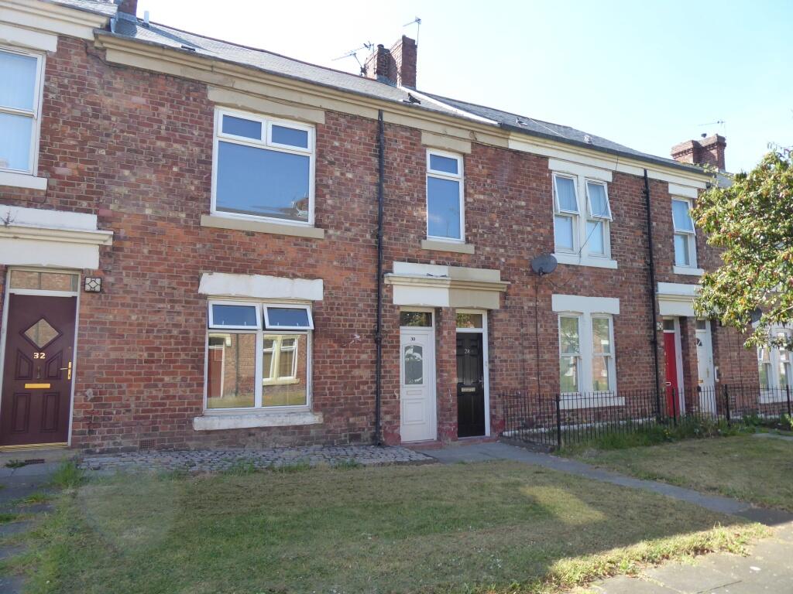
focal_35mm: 25
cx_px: 396
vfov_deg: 54.9
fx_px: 573
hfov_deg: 69.4
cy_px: 297
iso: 125
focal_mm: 4.3
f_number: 3.3
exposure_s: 1/200
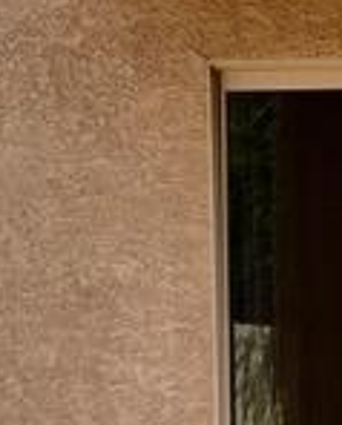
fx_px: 1539
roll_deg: +0.3
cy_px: 425
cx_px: 552
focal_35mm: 122
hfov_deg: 12.0
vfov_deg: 15.5
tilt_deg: -1.8
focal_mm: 4.15
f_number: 2.2
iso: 25
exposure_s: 1/836
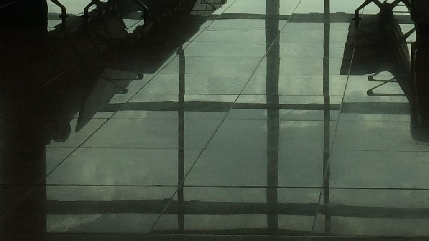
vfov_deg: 11.3
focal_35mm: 104
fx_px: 1183
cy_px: -74
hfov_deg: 20.3
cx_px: 359
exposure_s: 1/1520
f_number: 2.2
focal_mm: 4.12
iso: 32
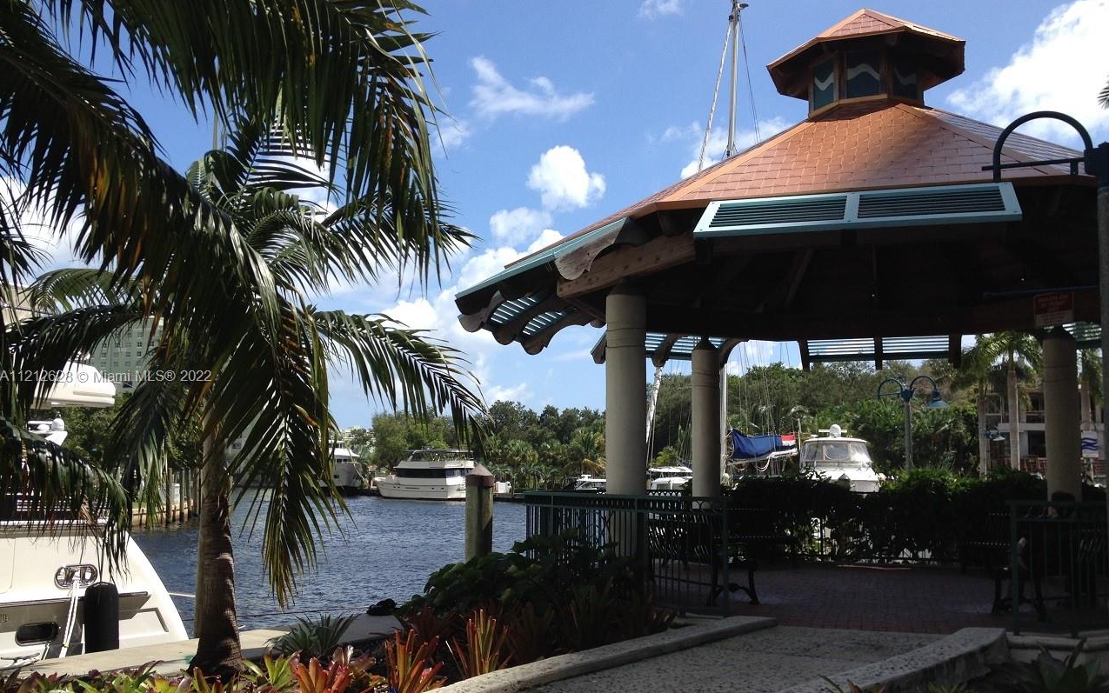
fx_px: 1149
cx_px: 565
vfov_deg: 33.6
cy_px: 378
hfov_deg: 51.5
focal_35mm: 38
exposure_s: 1/1534
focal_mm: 4.28
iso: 50
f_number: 2.4
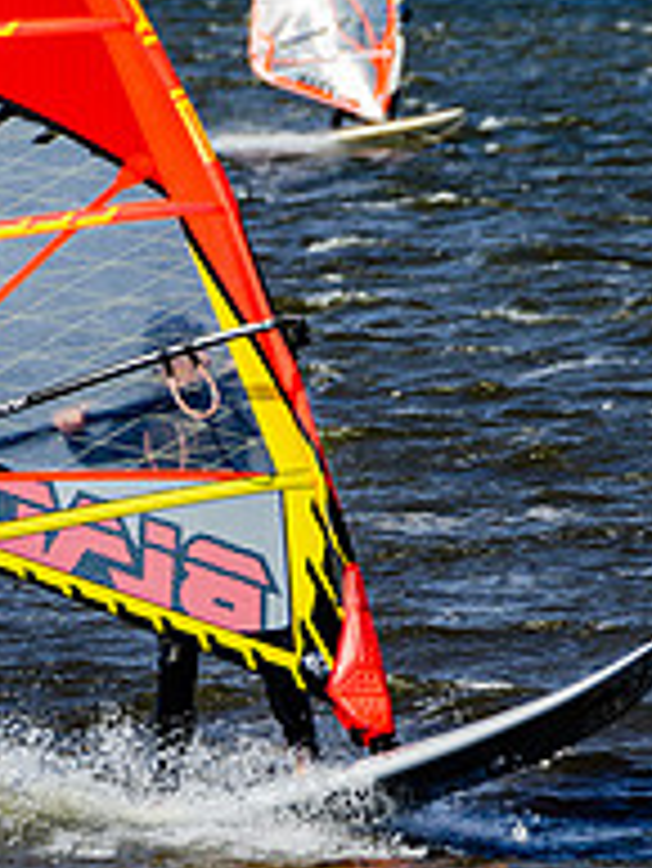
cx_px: 220
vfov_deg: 3.0
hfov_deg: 2.2
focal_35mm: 671
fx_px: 16833
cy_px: 418
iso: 100
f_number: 8
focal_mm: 200
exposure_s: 1/350
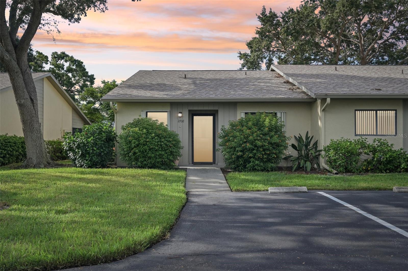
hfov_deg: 62.0
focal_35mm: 30
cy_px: 136
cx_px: 204
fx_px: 340
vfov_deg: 43.5
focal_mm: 30
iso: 400
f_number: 8
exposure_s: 1/400
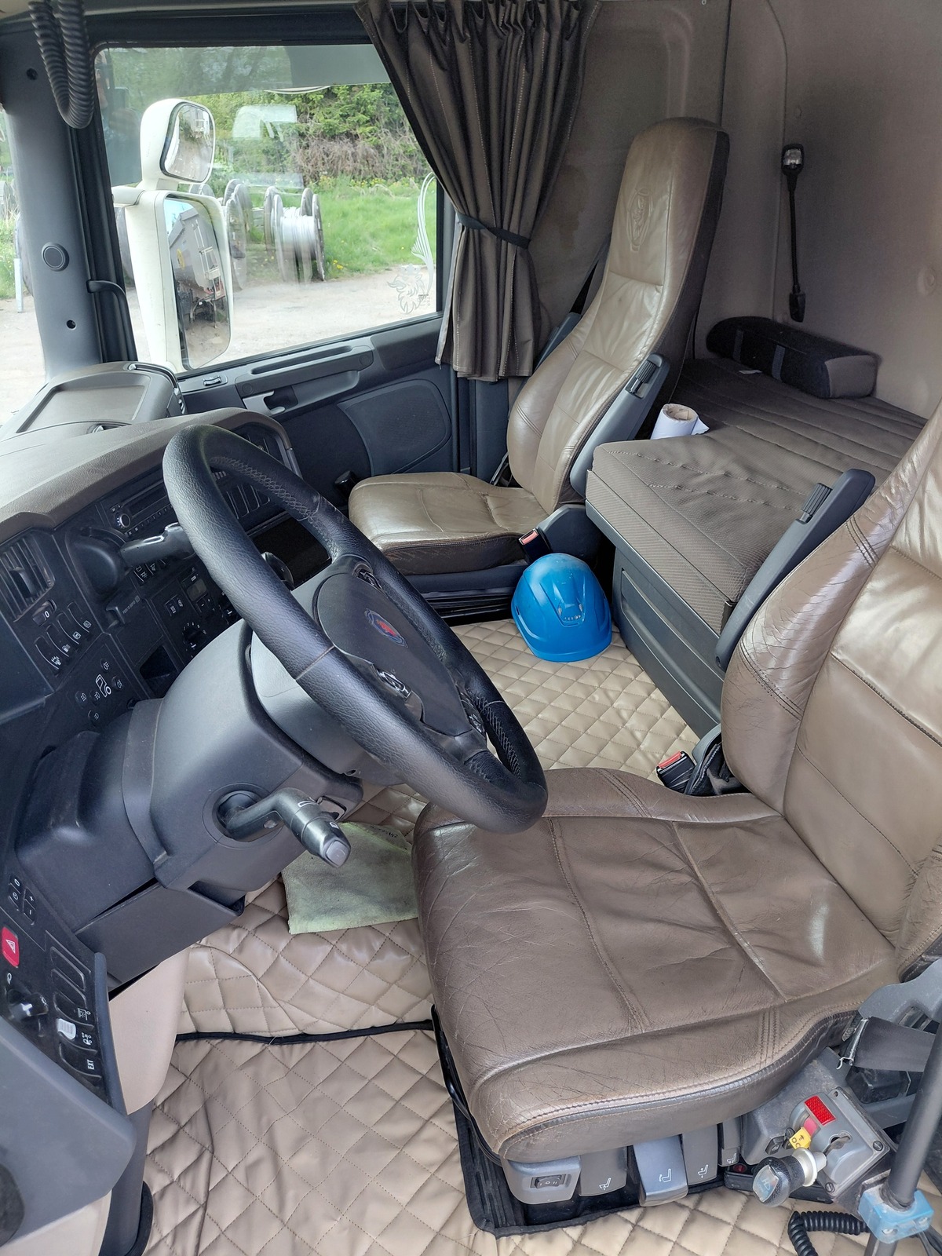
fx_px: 907
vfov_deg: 69.4
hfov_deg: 54.9
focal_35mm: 25
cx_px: 471
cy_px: 628
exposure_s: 1/120
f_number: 1.8
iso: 80
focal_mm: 4.69
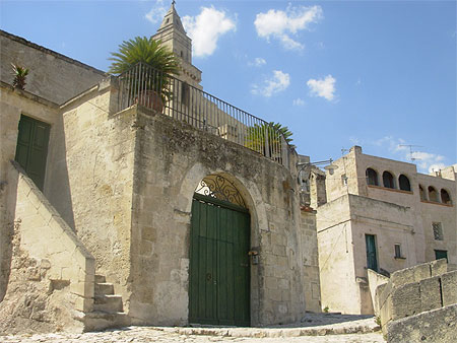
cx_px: 228
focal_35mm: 38
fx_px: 502
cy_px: 172
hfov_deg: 49.0
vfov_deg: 37.8
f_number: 2.9
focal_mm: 6.3
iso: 50
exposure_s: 1/1149
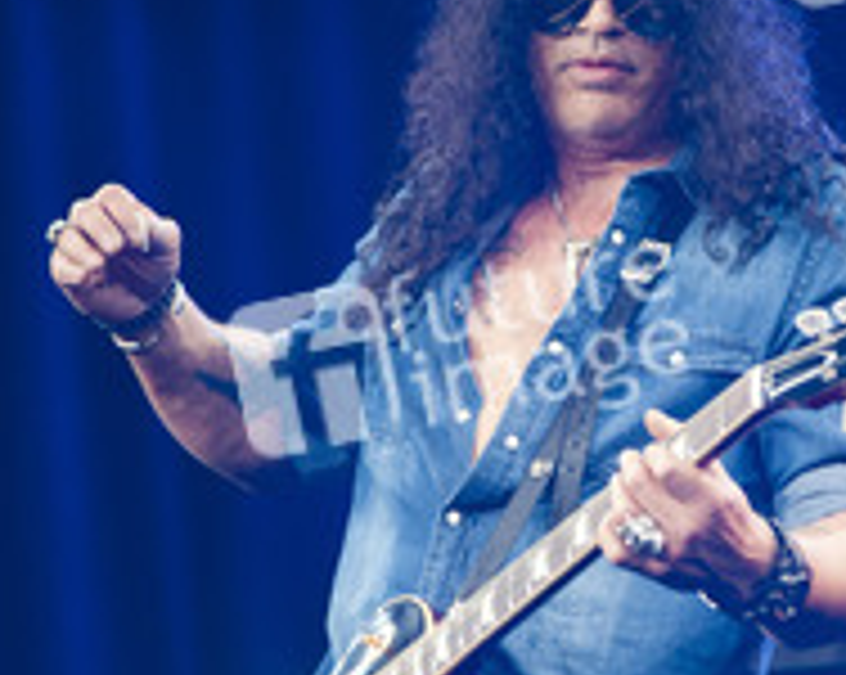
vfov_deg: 3.9
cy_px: 576
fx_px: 10005
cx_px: 592
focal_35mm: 400
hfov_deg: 4.8
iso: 1250
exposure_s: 1/200
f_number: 2.8
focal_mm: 200
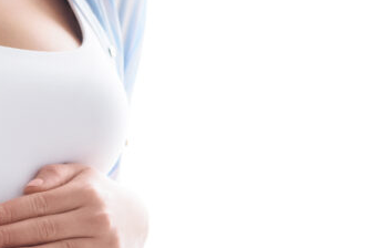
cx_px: 11
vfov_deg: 8.0
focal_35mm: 171
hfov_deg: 11.9
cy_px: 302
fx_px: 1764
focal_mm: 56
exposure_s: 1/125
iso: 200
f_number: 4.5
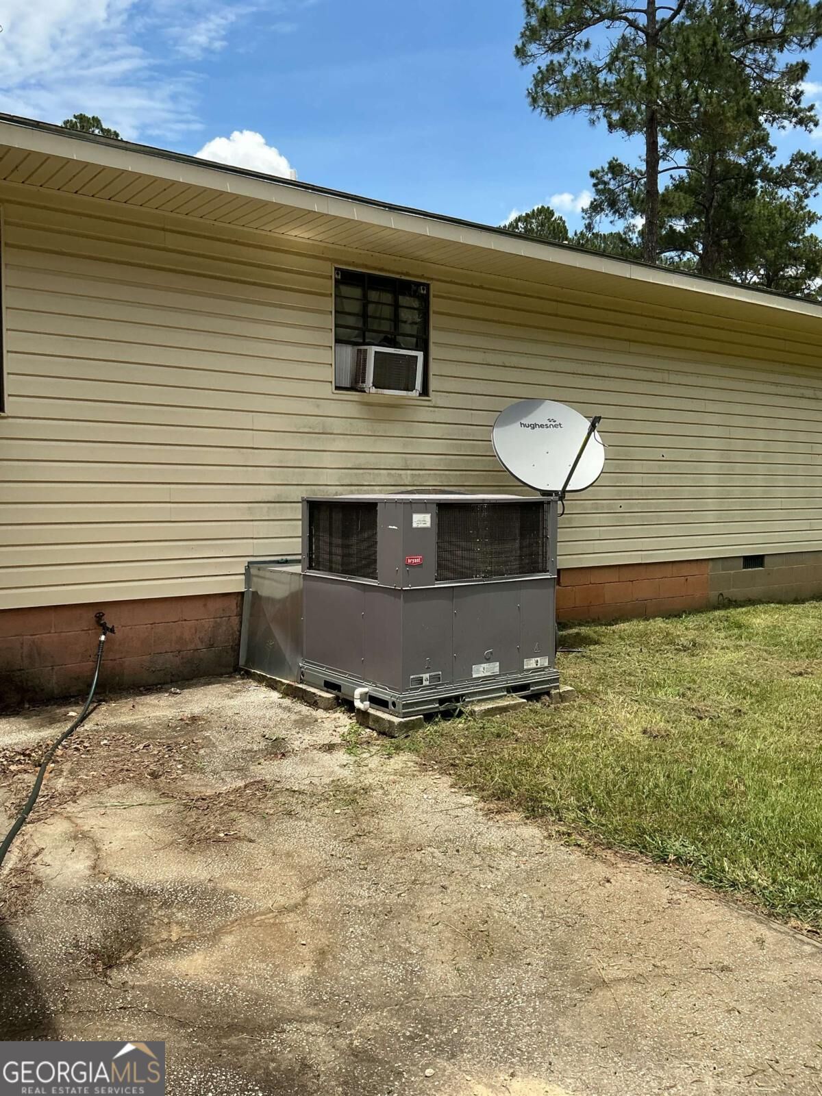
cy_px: 548
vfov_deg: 61.7
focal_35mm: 29
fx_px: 918
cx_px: 411
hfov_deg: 48.2
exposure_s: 1/1577
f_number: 1.8
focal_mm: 3
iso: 25
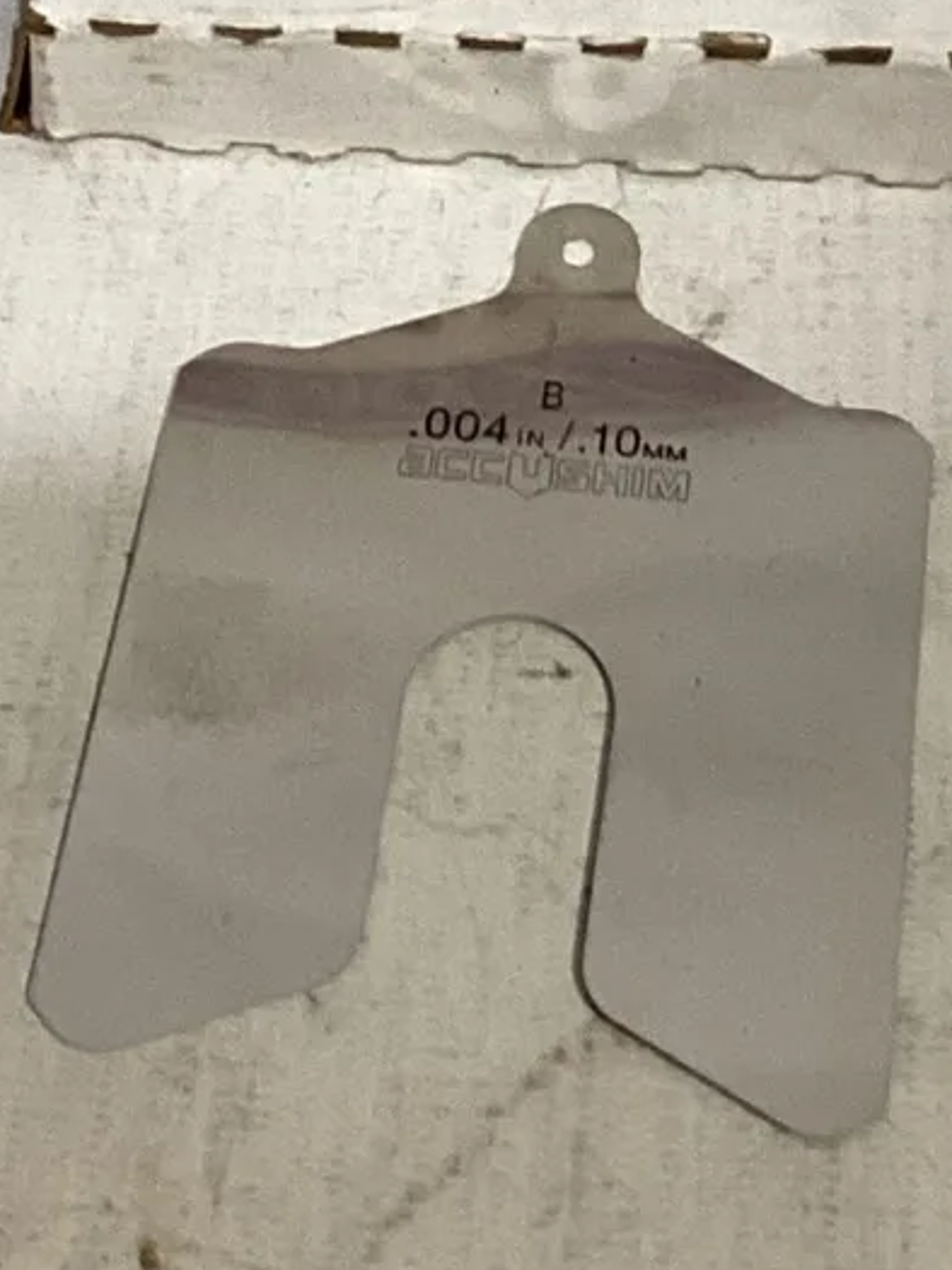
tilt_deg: -36.2
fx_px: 4325
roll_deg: +2.5
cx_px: 529
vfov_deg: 15.1
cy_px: -808
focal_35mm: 118
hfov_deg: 12.6
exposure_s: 1/50
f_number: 2.4
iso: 160
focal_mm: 3.3
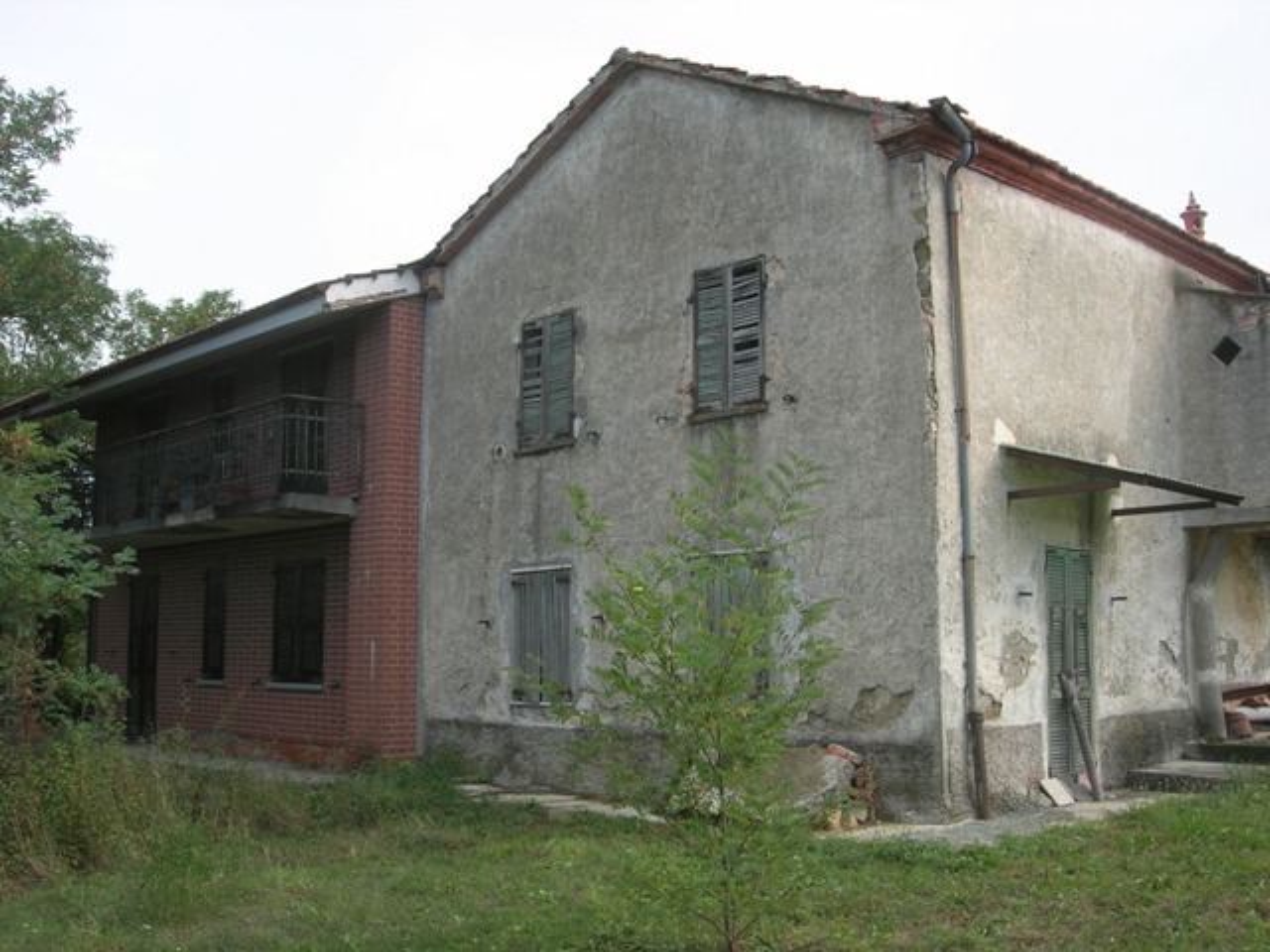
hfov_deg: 49.0
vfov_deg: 37.7
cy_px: 476
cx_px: 635
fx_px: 1394
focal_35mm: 38
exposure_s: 1/220
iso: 64
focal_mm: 7.8
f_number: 4.8
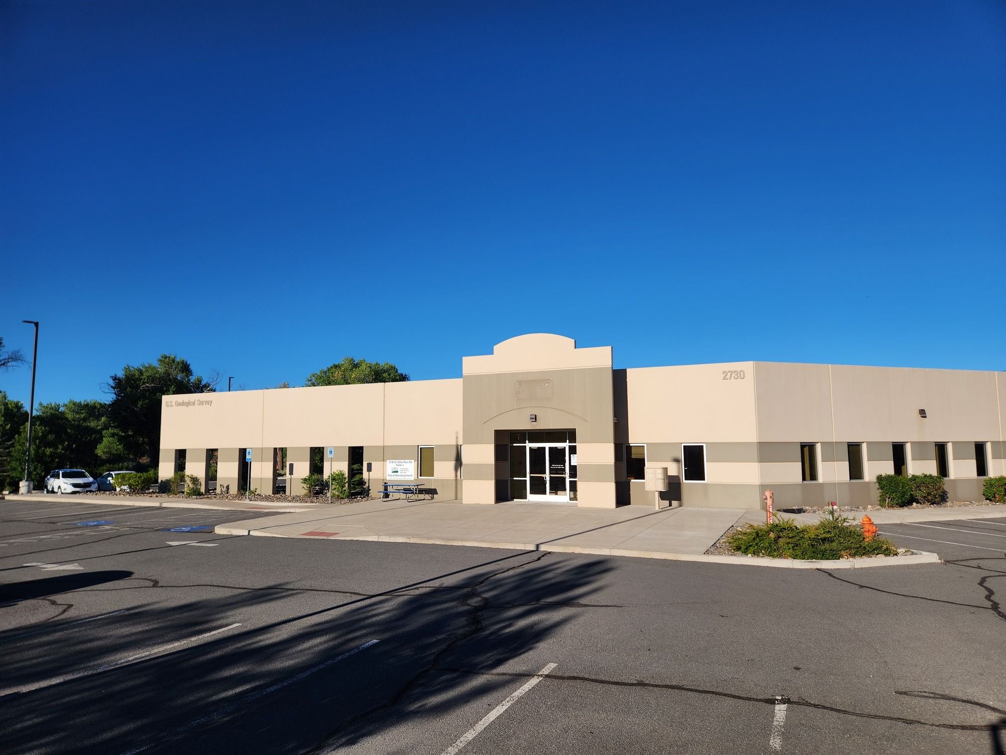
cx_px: 503
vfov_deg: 58.9
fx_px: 668
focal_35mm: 23
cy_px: 378
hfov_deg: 73.9
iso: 20
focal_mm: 5.4
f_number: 1.8
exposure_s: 1/2157
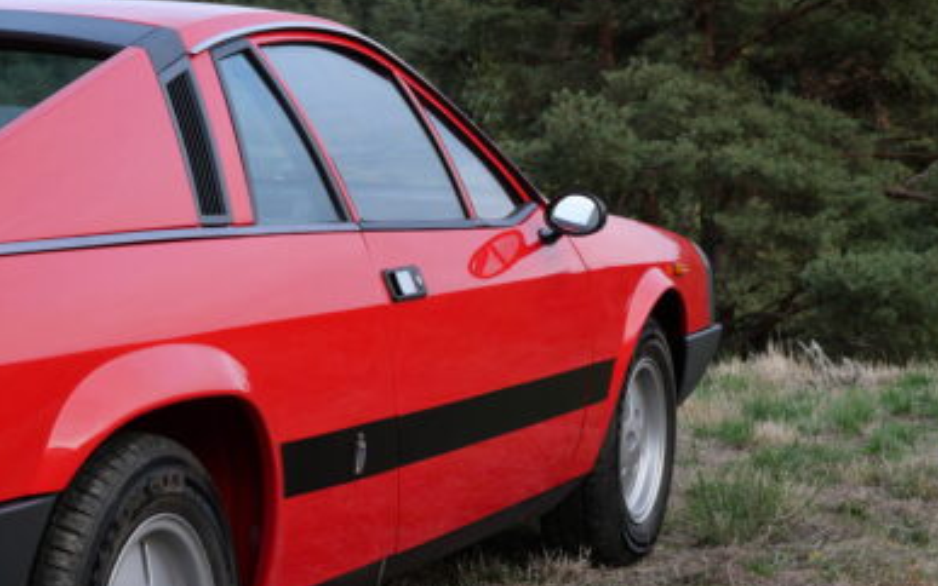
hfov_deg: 22.5
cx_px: 531
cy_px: 373
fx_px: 2352
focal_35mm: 92
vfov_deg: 14.2
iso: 200
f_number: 5
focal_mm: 28
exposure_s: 1/125
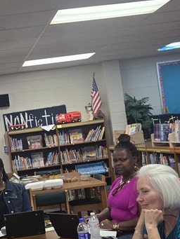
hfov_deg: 20.9
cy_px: 133
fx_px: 478
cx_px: 22
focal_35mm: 69
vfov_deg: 28.1
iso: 125
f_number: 1.8
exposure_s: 1/120
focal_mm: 5.4
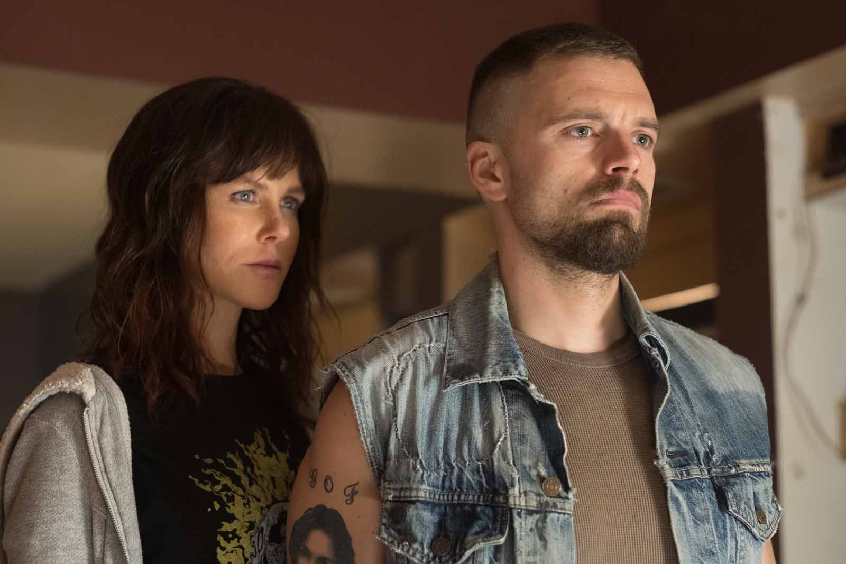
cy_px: 282
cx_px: 423
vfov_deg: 16.3
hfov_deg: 24.2
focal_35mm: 84
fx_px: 1974
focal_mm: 56
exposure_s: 1/125
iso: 3200
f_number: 2.2
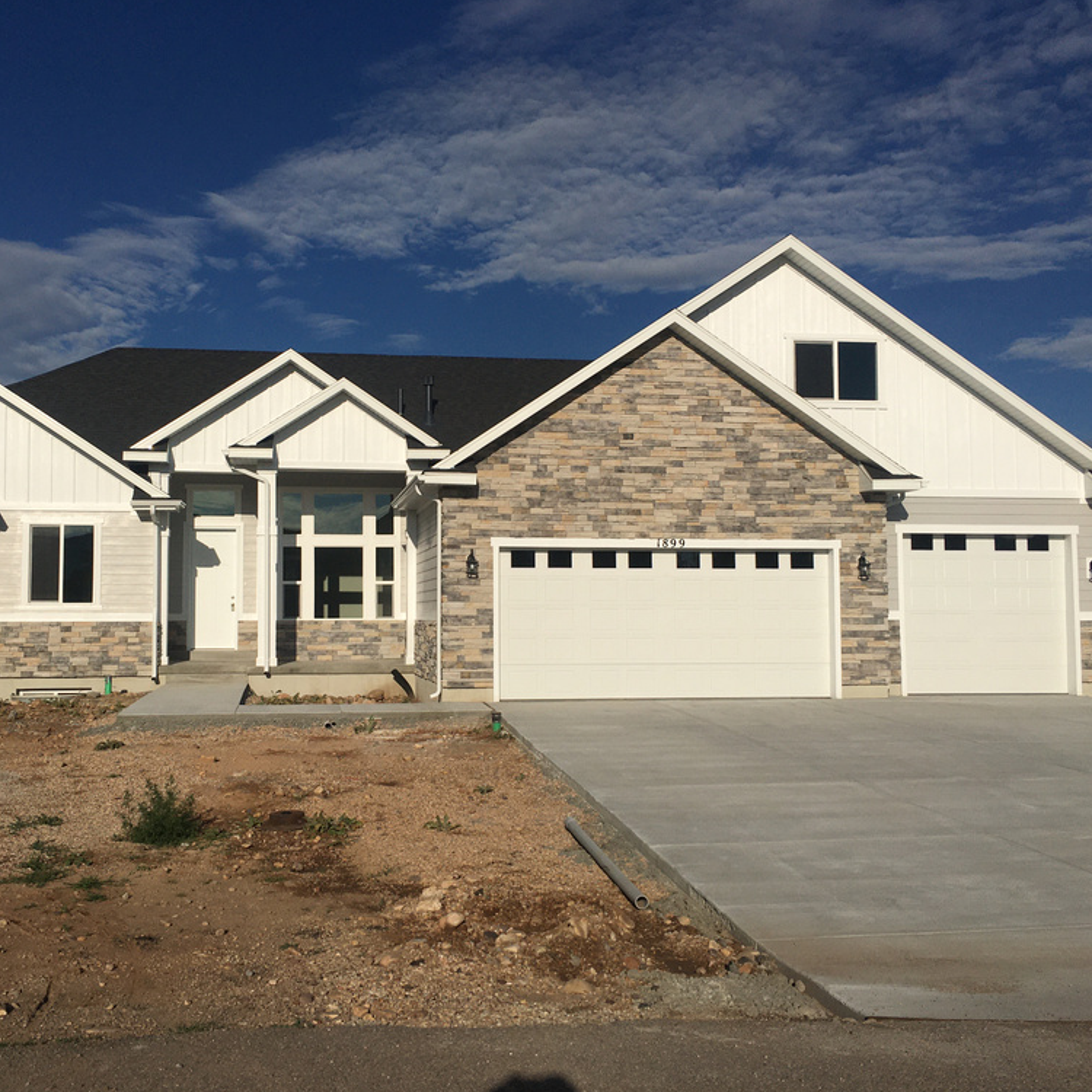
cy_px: 550
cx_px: 451
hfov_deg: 47.0
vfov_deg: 47.2
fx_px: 1249
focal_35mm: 35
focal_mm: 4.15
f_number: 2.2
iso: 25
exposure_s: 1/6410
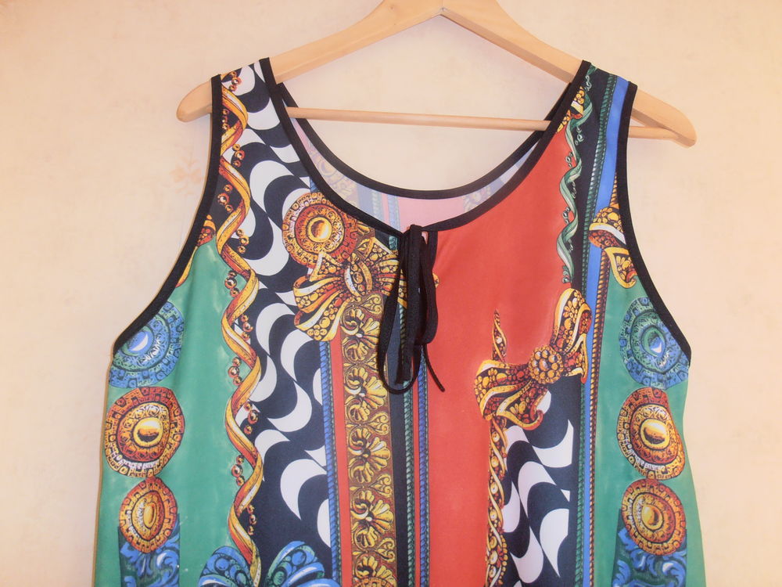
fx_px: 542
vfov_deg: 56.8
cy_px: 294
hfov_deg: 71.6
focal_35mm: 24
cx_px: 391
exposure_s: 1/30
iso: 125
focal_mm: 4.2
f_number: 3
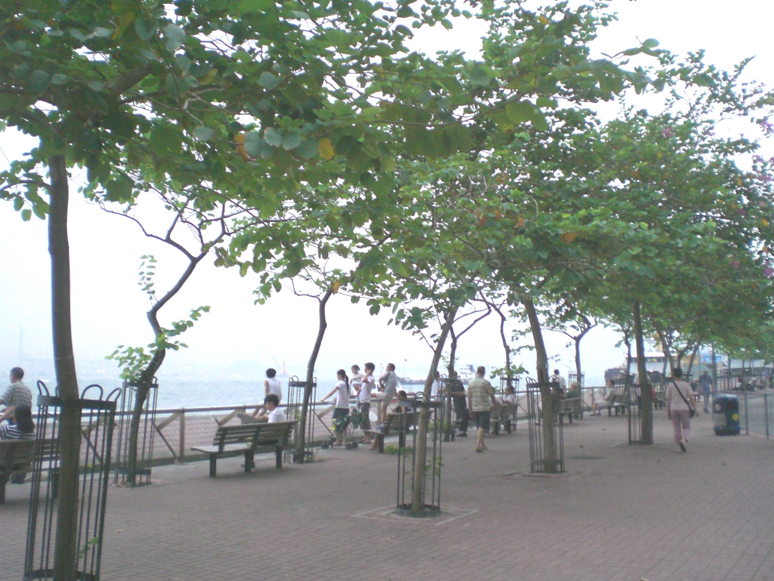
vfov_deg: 37.7
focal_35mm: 38
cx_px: 387
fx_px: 850
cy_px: 290
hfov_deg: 49.0
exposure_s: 1/30
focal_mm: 6.3
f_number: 3.1
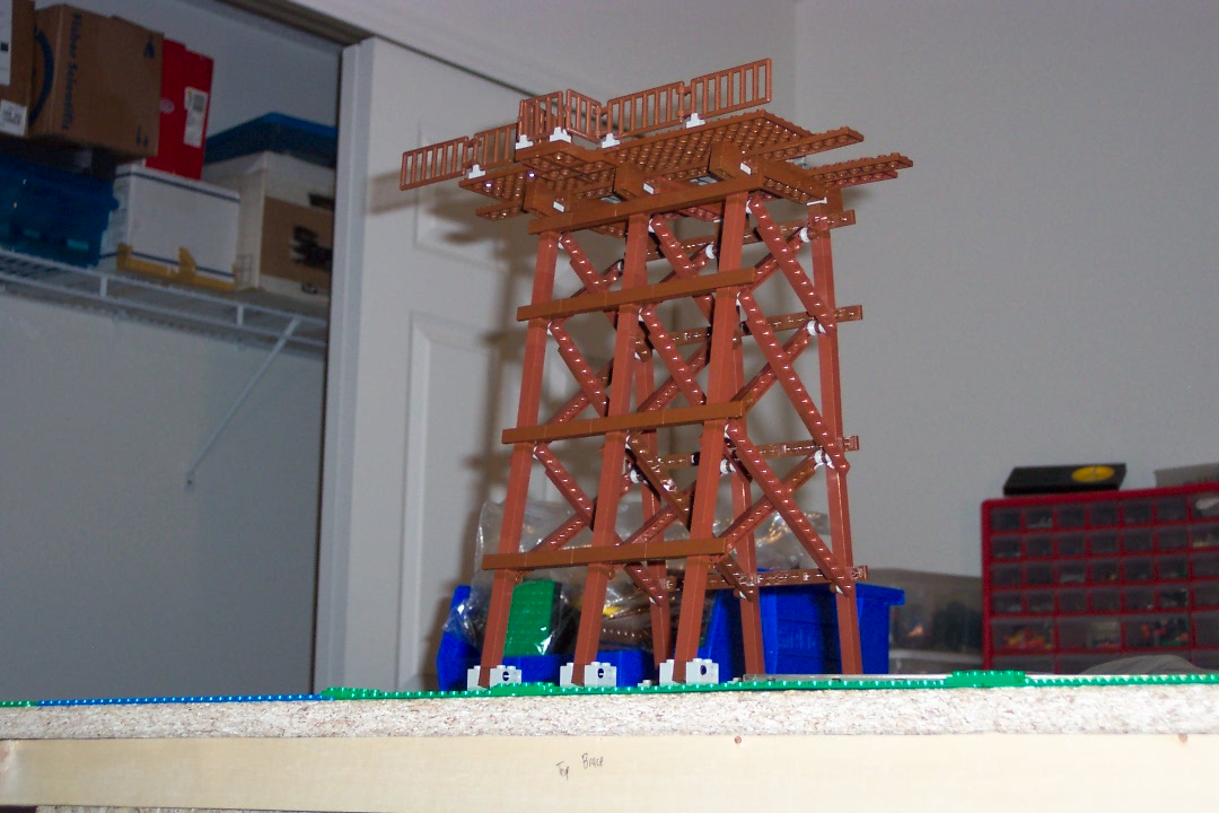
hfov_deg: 31.9
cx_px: 610
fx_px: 2133
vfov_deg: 21.6
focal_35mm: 63
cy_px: 406
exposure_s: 1/45
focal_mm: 13.3
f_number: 3.4
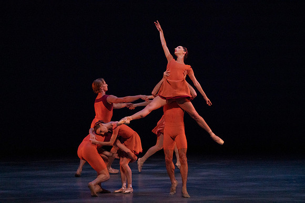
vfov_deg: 4.8
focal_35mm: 285
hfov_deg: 7.2
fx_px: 2415
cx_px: 152
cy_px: 102
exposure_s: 1/400
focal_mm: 285
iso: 12800
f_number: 5.6
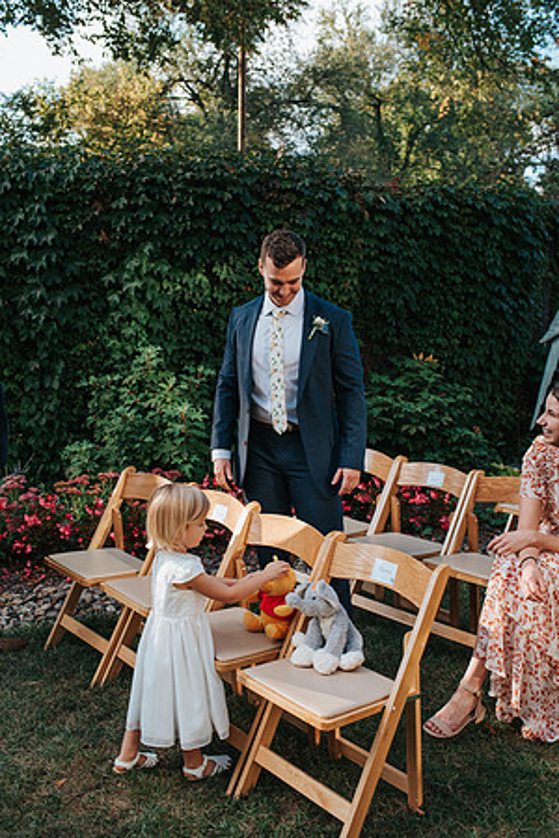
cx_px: 280
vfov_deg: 54.4
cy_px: 419
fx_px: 815
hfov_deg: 37.9
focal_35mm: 35
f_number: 4
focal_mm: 35
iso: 1000
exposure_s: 1/1250
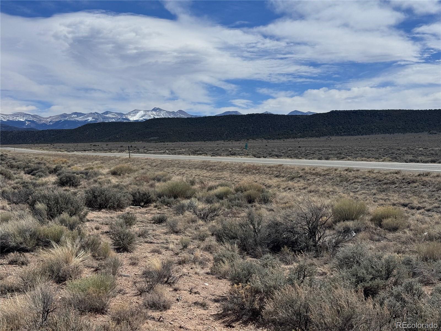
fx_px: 612
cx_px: 220
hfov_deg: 39.7
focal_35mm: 48
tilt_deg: -1.7
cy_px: 166
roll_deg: -0.1
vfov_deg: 30.3
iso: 64
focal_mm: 6.76
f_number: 1.78
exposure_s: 1/9009
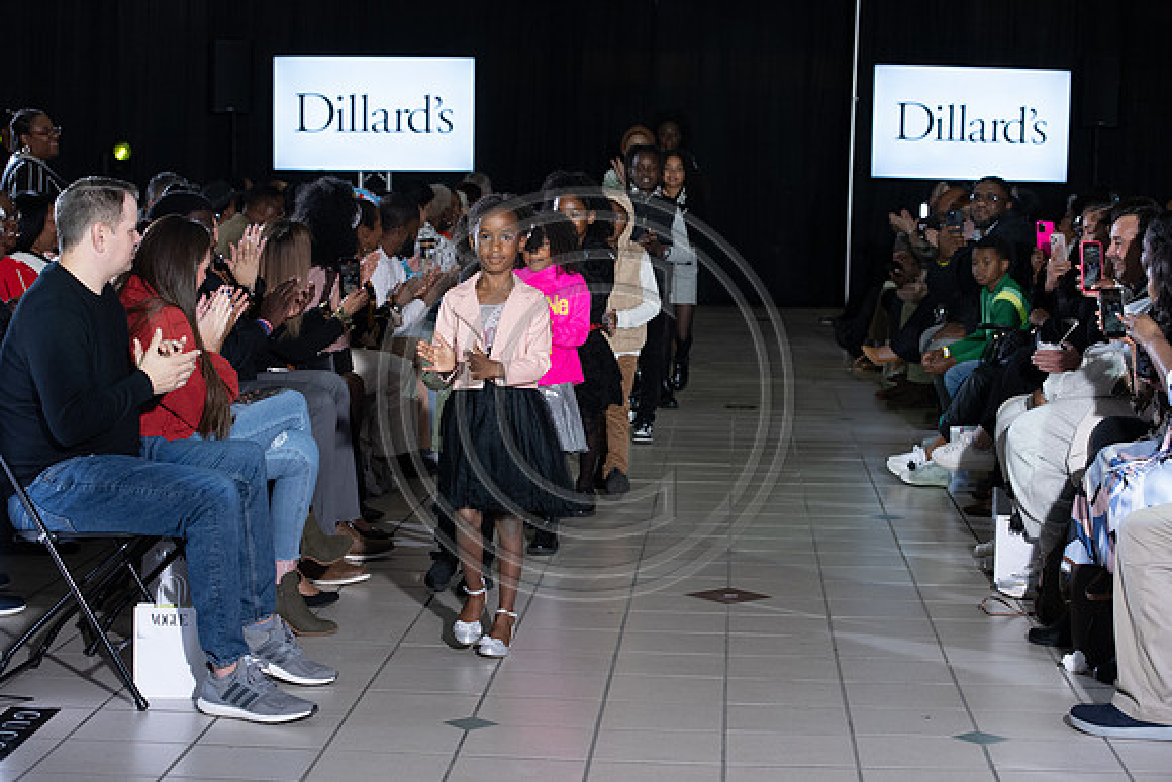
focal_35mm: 70
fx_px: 2279
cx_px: 586
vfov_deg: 19.5
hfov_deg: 28.8
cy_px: 391
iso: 1250
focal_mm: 70
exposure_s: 1/160
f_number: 5
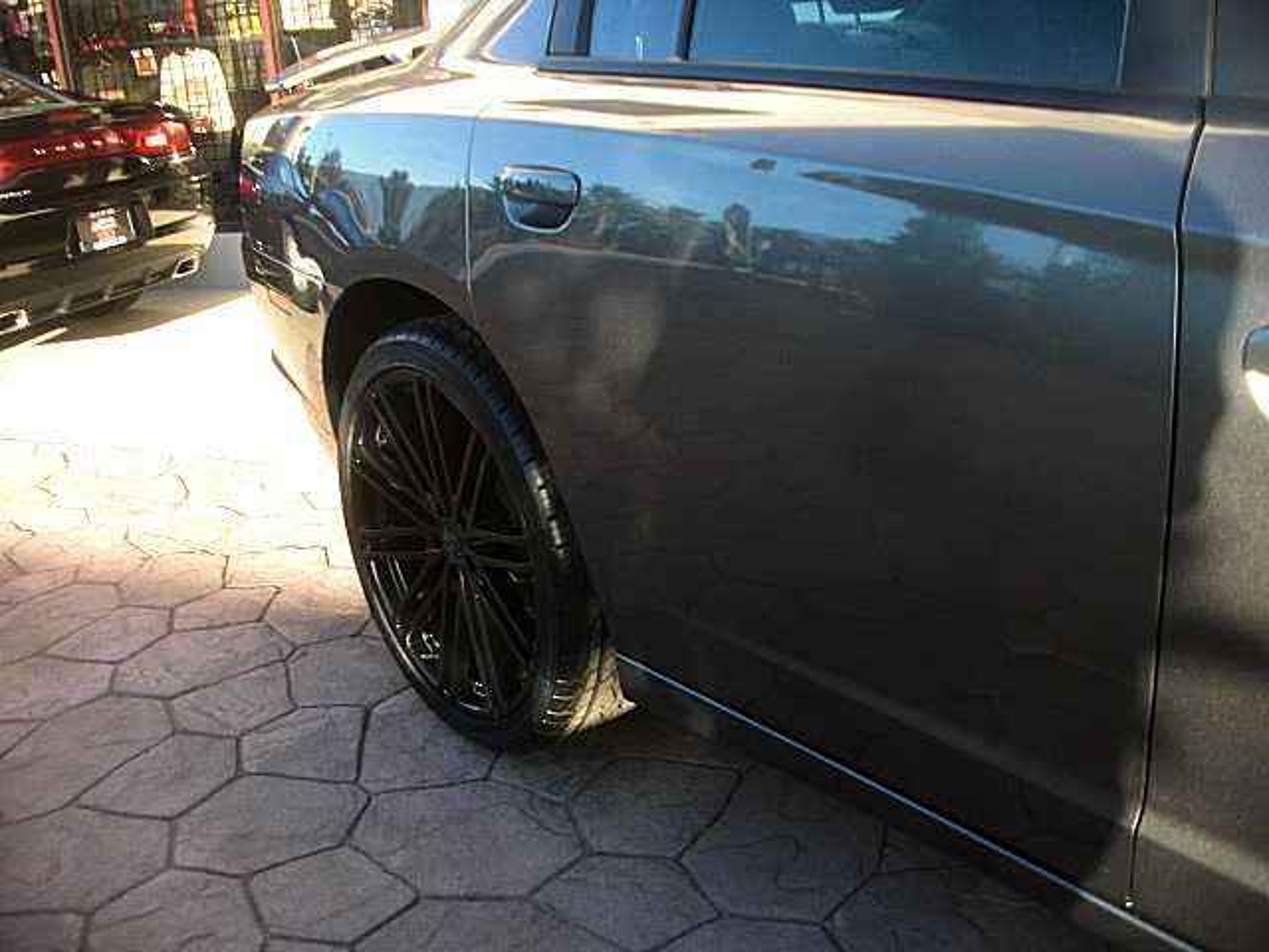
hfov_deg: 51.4
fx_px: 1320
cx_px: 634
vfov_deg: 39.7
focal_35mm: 36
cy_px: 476
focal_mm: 6.3
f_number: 2.8
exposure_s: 1/100
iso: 50
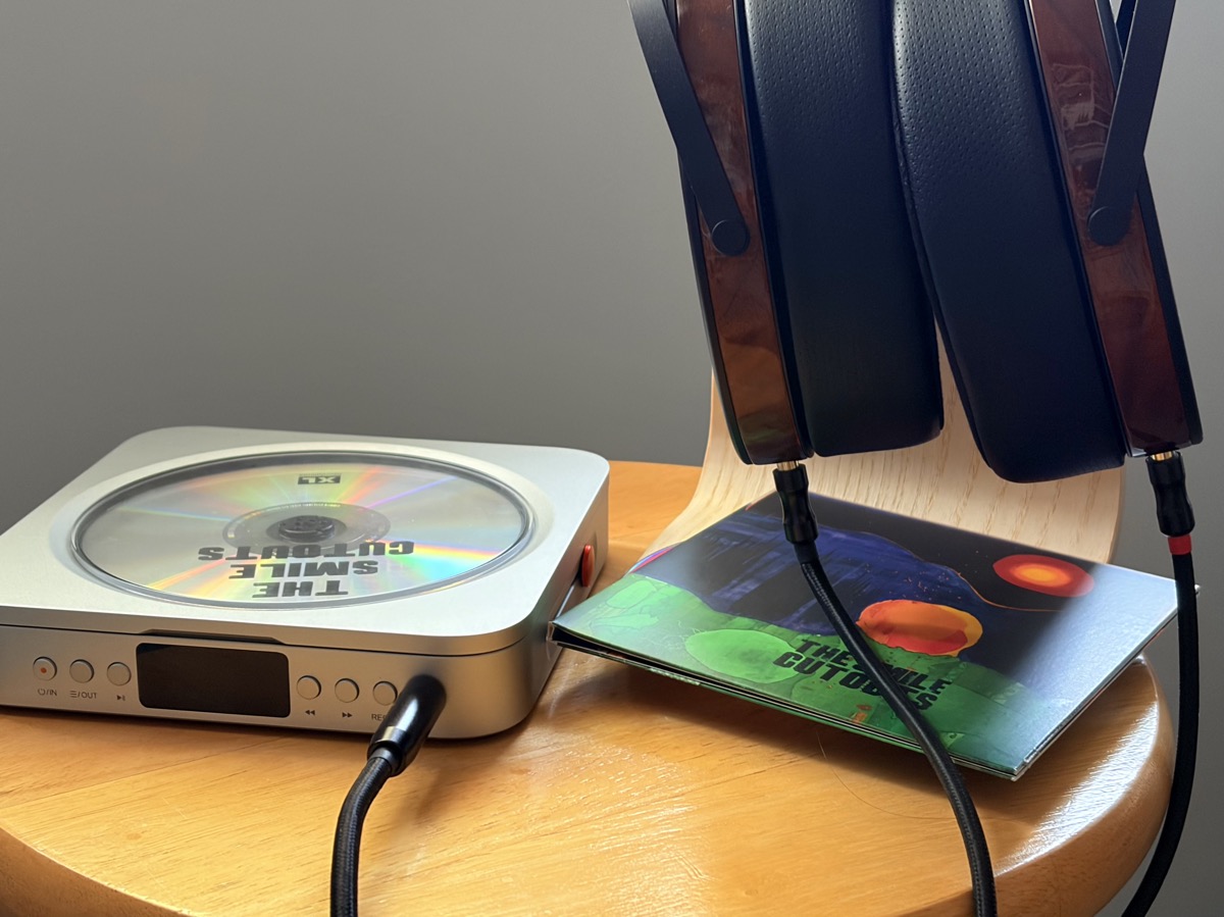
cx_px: 612
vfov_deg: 28.0
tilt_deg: -17.5
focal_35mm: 52
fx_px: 1838
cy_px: 458
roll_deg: +5.5
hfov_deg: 36.8
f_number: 1.6
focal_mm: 5.96
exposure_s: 1/40
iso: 160
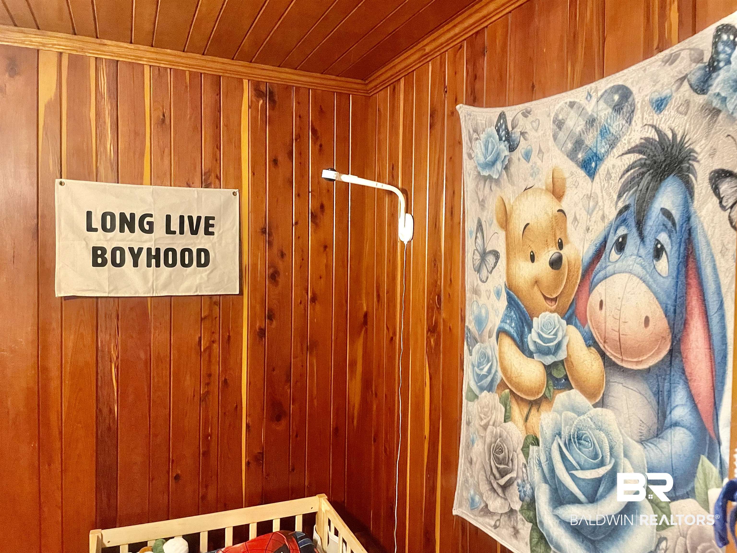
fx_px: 554
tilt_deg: -1.3
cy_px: 276
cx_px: 368
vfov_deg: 53.1
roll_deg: -0.2
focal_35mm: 26
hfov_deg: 67.3
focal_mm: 4.2
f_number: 1.6
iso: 640
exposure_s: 1/30
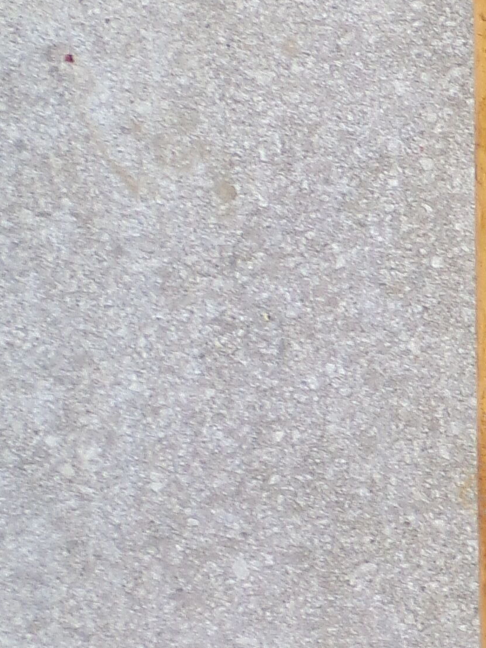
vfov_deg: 8.4
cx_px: 873
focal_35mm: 234
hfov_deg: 6.2
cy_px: 116
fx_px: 4381
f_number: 3.7
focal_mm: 10.1
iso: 80
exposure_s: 1/75
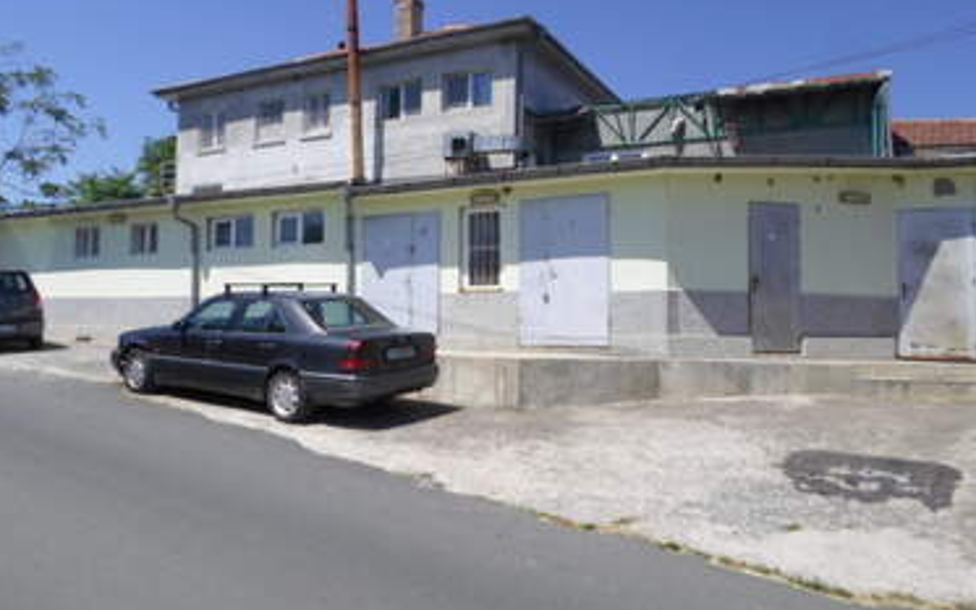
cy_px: 279
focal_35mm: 27
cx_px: 489
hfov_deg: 68.4
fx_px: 718
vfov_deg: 46.0
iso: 80
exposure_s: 1/2000
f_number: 2.5
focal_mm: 4.5
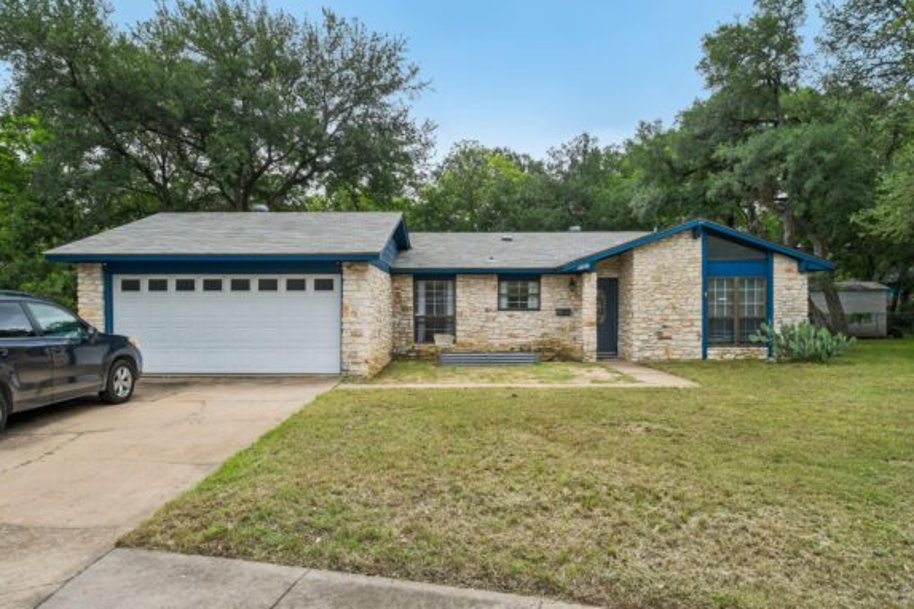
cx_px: 448
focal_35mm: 22
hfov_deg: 78.6
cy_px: 298
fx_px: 559
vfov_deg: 57.2
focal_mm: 14
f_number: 8
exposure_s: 1/400
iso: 400
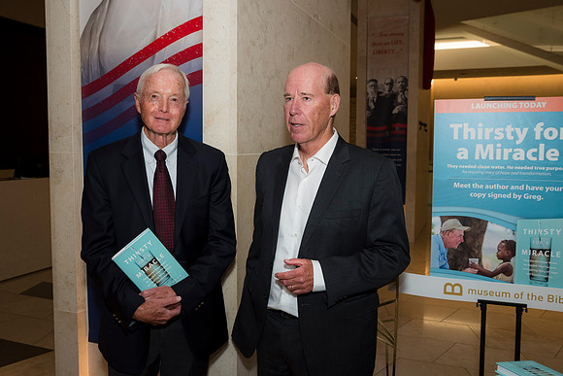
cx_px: 282
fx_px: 485
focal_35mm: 31
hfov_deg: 60.3
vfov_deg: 42.3
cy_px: 188
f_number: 5.6
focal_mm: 31
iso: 800
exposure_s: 1/125
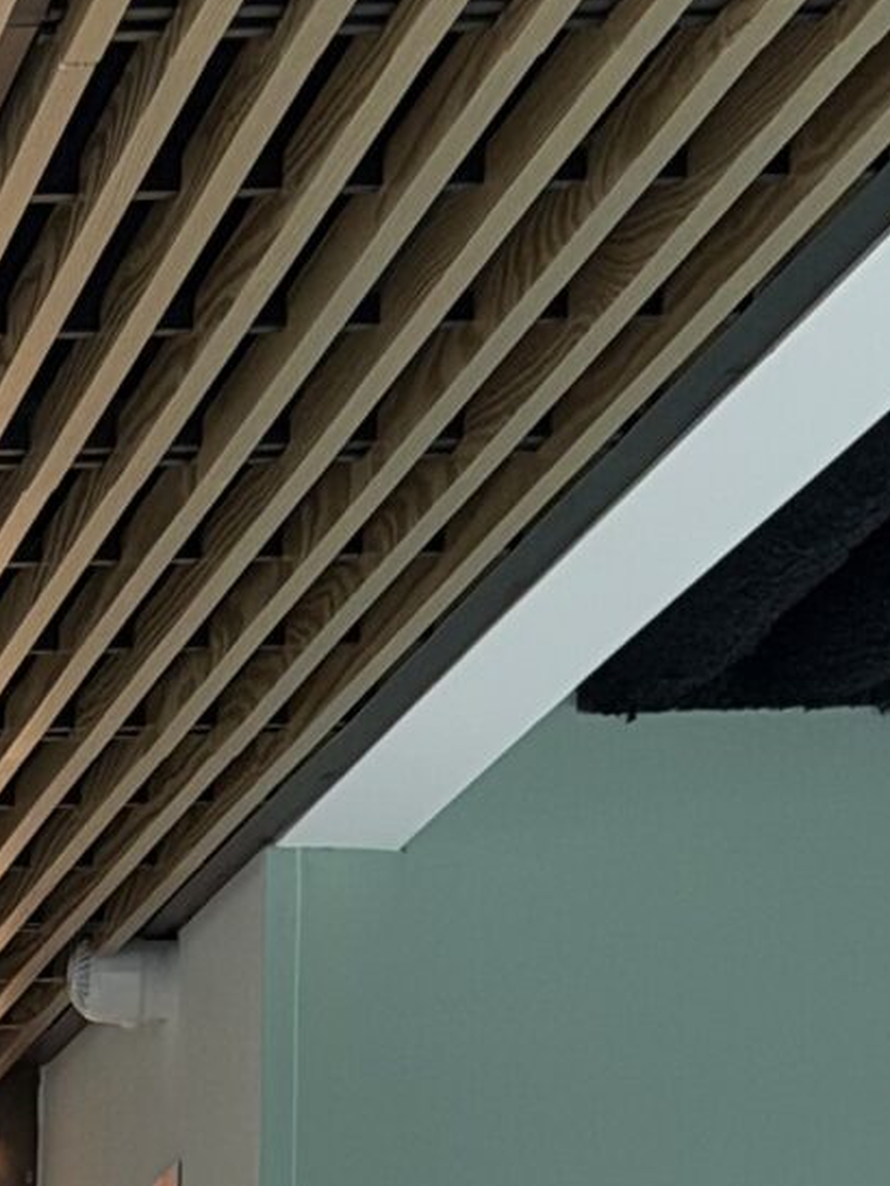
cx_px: -1027
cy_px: 2313
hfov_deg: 6.4
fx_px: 7707
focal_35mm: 225
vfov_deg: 8.4
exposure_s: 1/60
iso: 200
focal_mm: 6.76
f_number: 1.78
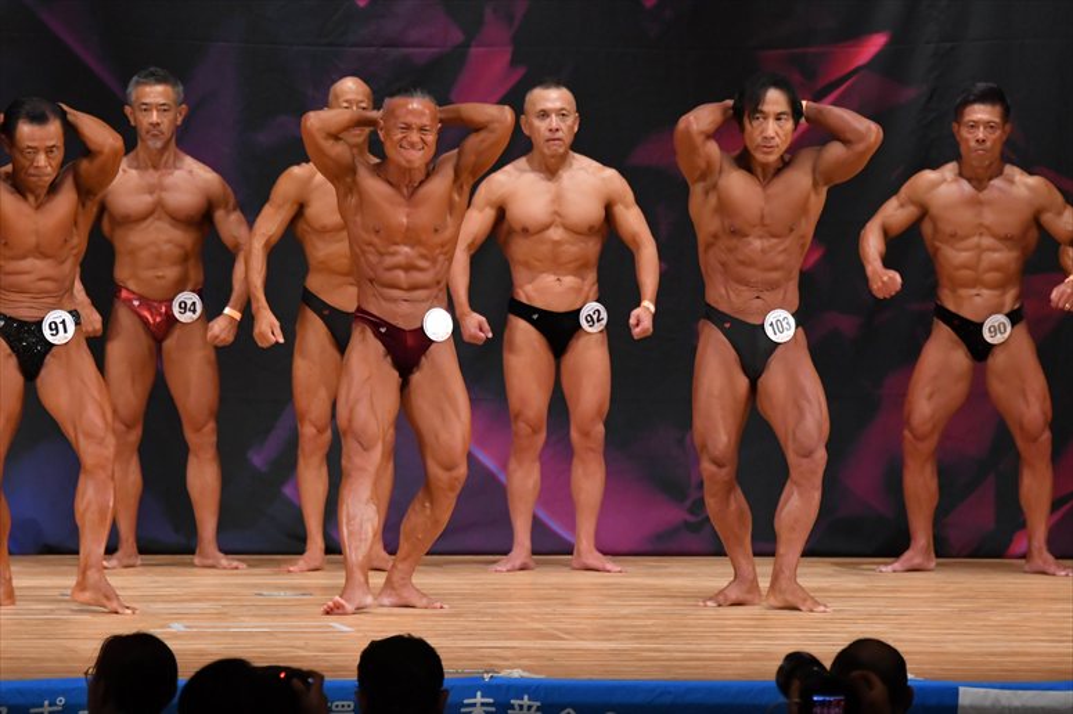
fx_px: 8044
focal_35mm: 270
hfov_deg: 7.6
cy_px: 357
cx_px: 536
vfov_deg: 5.1
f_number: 5.6
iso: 4500
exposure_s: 1/400
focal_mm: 180
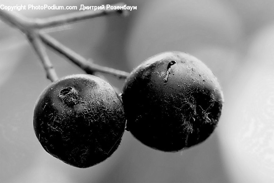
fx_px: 799
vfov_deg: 13.0
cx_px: 137
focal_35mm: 105
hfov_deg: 19.5
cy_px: 92
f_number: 9
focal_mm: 105
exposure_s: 1/15
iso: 320
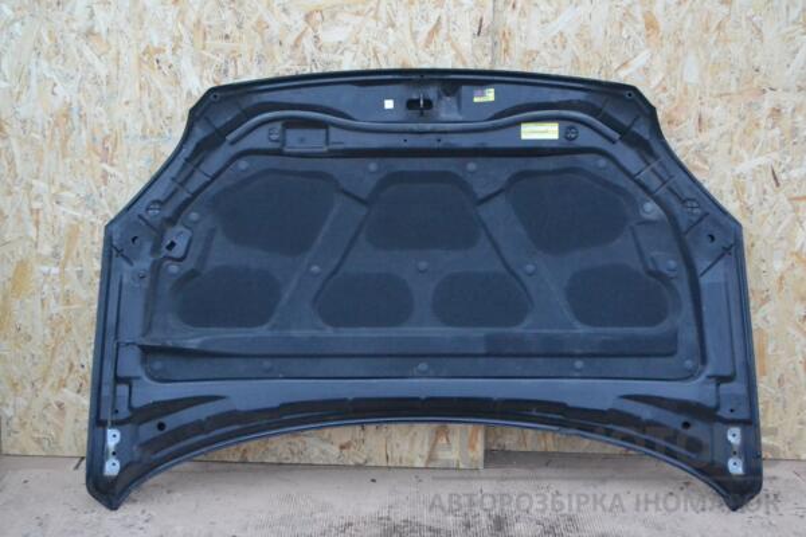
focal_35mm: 48
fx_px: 1075
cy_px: 268
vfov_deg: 28.1
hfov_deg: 41.1
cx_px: 403
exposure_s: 1/160
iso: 3200
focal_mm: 32
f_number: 6.3
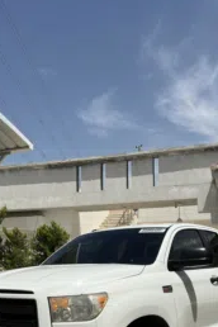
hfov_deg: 31.9
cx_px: 105
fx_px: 381
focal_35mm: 42
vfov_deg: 45.7
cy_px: 217
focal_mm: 5.7
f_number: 1.5
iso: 50
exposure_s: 1/8696
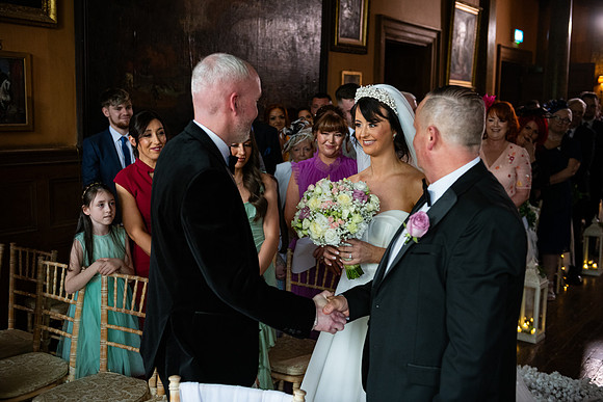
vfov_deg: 33.4
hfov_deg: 48.4
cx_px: 302
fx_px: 670
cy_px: 201
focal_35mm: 40
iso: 800
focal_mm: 40
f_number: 3.5
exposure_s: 1/160
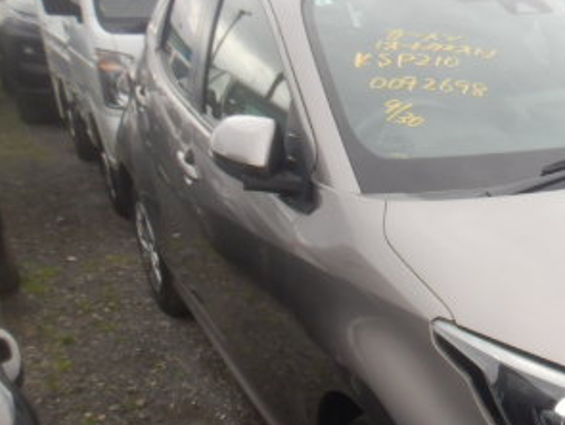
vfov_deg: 27.5
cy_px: 343
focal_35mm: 52
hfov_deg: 33.0
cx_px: 596
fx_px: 850
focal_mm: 4.3
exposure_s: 1/200
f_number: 2.8
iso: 125
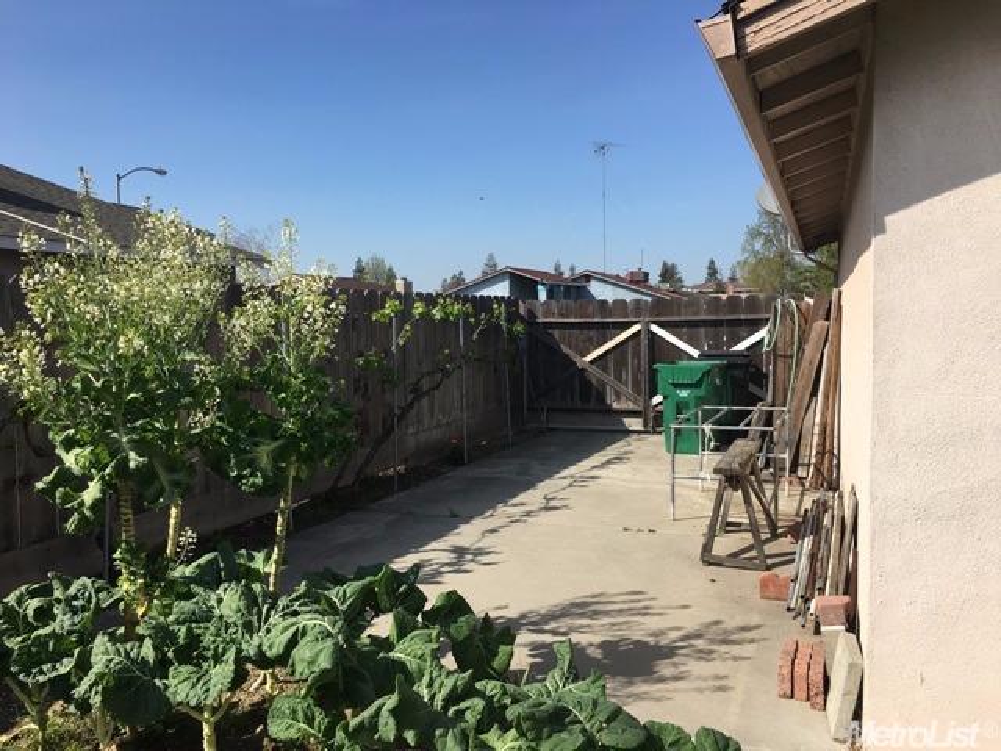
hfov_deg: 61.7
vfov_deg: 48.2
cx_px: 500
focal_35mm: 29
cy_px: 376
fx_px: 839
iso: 25
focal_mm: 4.15
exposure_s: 1/1672
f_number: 2.2
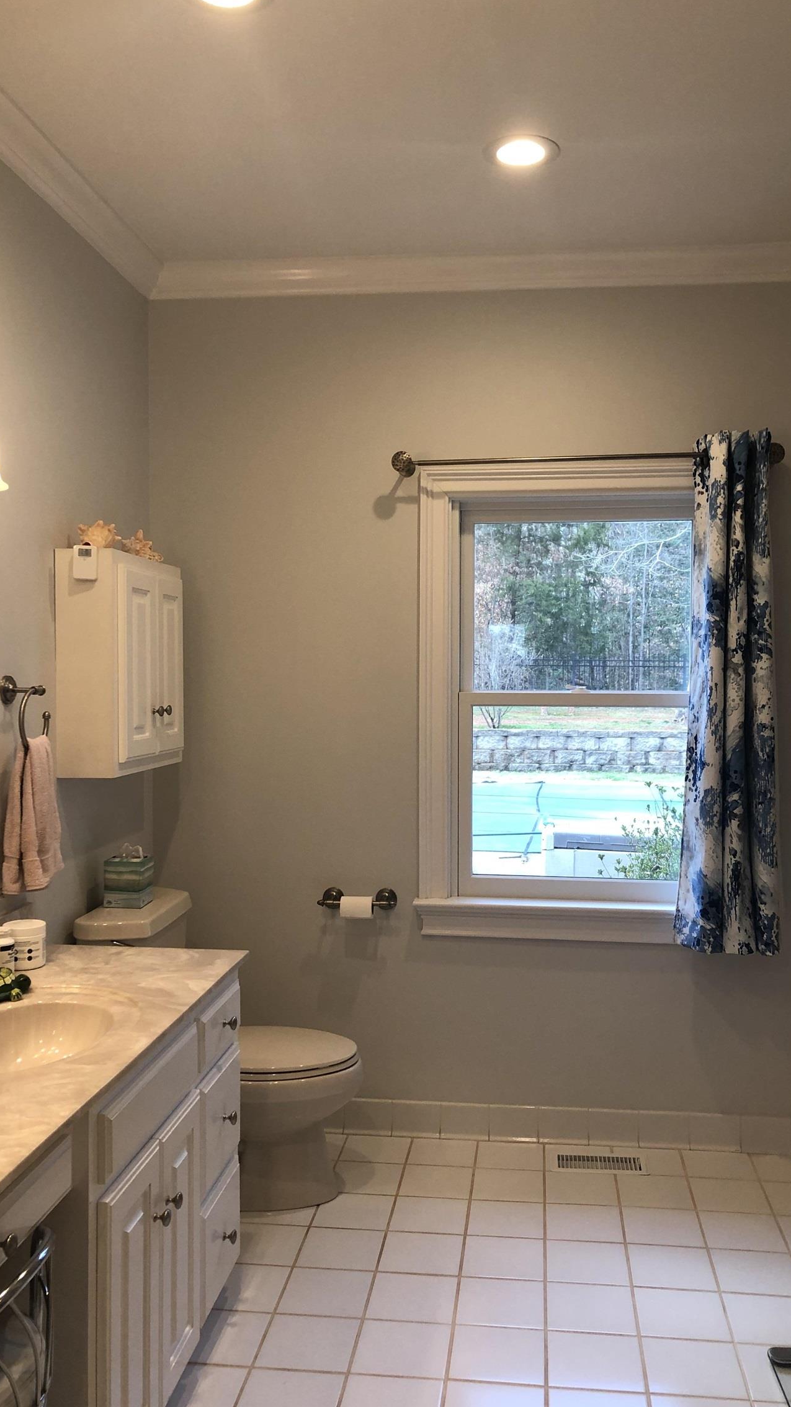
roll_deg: +0.4
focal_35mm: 31
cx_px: 411
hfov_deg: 37.8
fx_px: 1156
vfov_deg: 62.6
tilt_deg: +0.2
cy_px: 703
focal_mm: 3.99
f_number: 1.8
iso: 25
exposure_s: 1/30
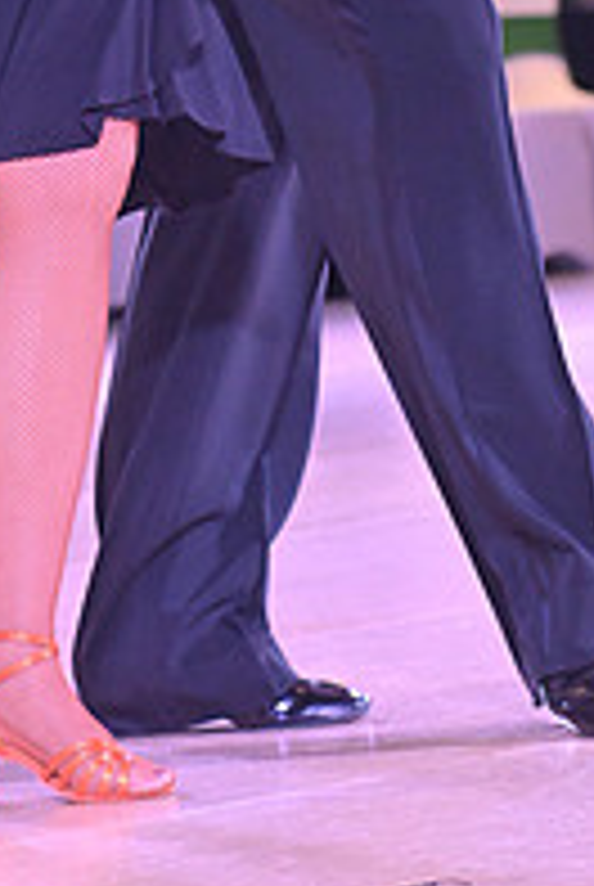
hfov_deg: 4.8
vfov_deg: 7.1
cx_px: 340
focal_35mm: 288
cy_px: -297
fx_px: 7103
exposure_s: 1/400
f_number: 5.6
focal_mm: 98
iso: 5000
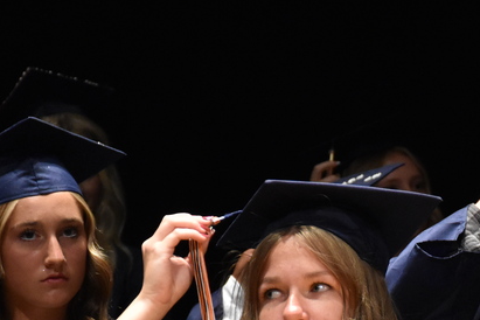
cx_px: 406
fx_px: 3986
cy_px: 363
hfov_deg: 6.9
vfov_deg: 4.6
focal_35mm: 299
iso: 3200
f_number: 5.3
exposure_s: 1/500
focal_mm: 80
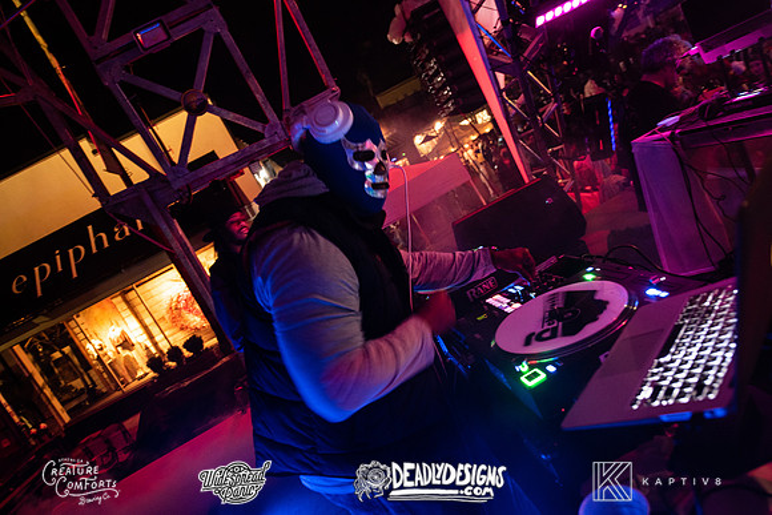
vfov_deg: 55.1
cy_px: 258
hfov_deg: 76.1
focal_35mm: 23
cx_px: 386
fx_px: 493
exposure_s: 1/25
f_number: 3.5
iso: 2000
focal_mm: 23
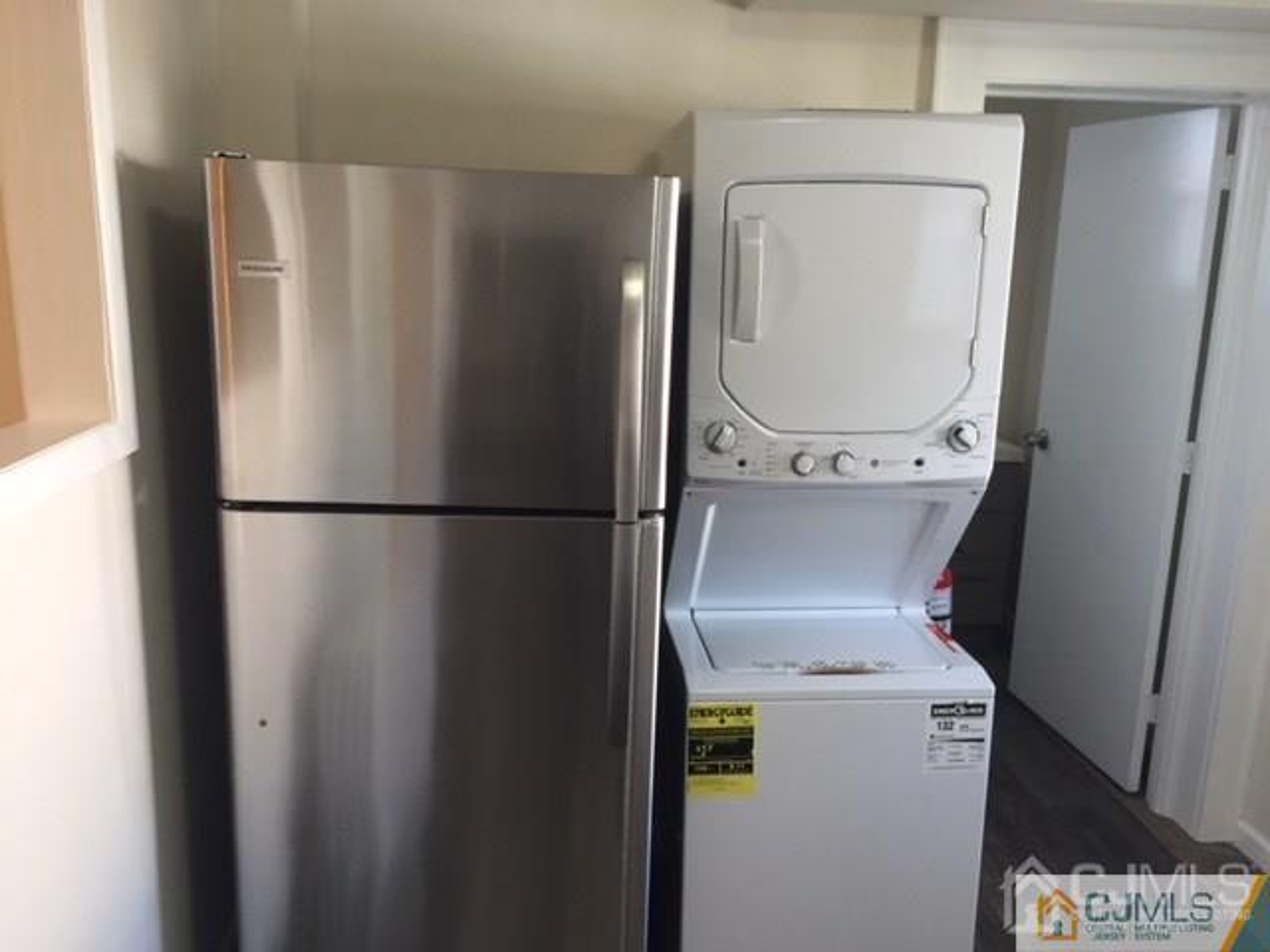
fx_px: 1064
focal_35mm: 29
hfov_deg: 61.7
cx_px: 635
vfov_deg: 48.2
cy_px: 476
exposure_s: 1/30
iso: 50
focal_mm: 4.15
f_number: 2.2
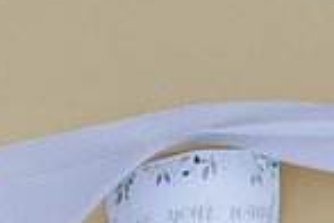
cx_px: 195
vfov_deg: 4.1
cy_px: 263
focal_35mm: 336
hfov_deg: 6.1
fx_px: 3117
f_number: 2
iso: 80
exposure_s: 1/4000
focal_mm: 85
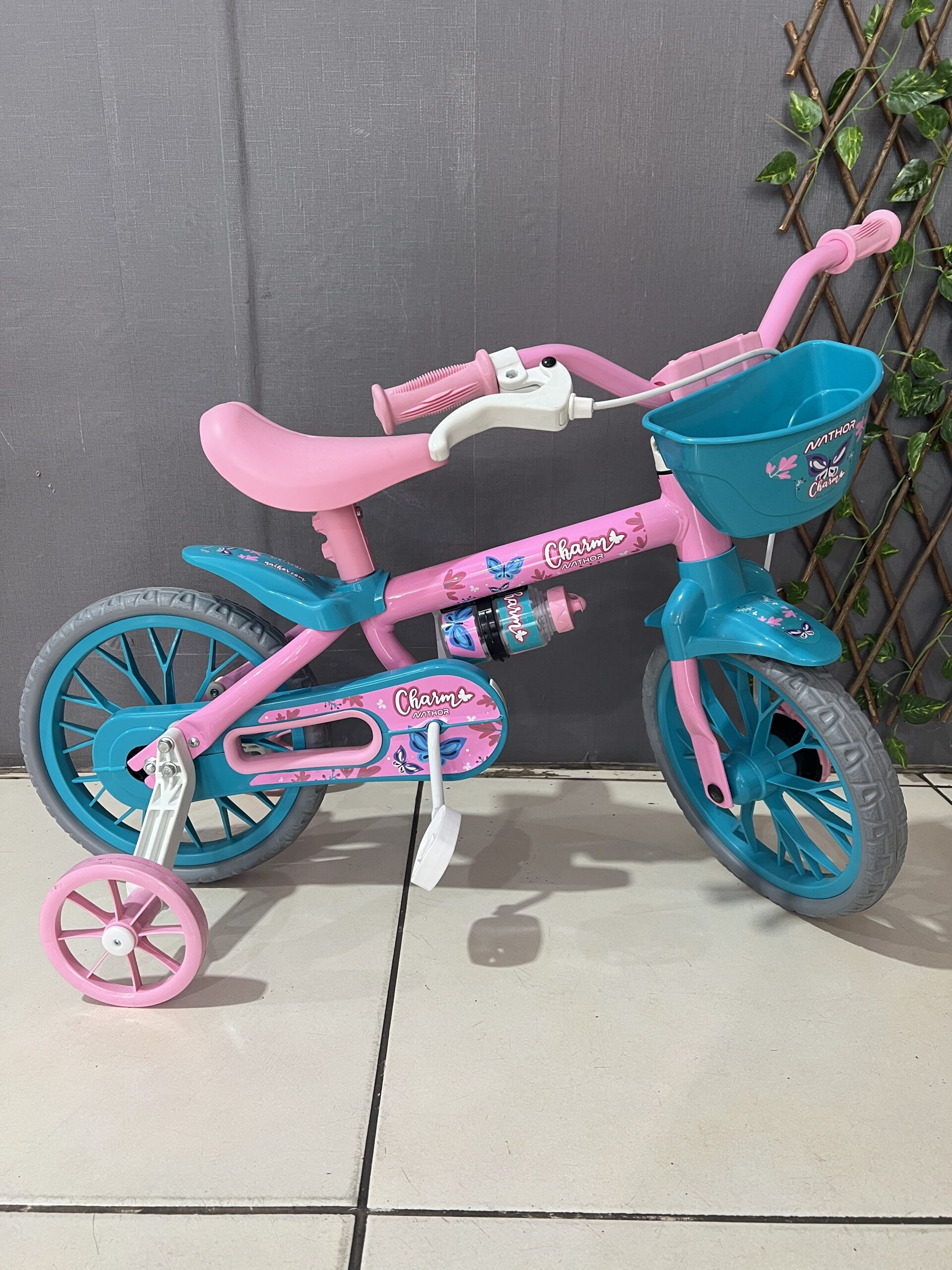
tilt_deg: -15.3
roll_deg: -0.5
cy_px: 635
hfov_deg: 53.1
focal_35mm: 26
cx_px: 476
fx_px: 953
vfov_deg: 67.3
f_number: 1.5
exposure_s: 1/60
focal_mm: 5.7
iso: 160
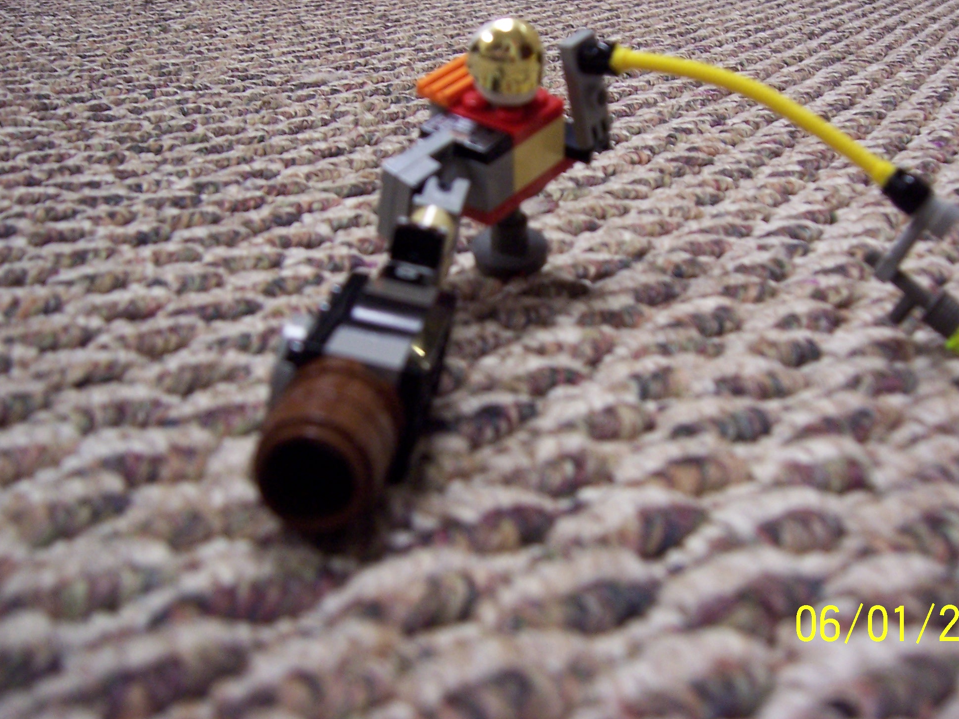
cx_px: 524
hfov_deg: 43.8
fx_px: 1191
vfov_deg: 33.5
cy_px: 301
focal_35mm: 43
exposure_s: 1/30
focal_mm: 6
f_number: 3
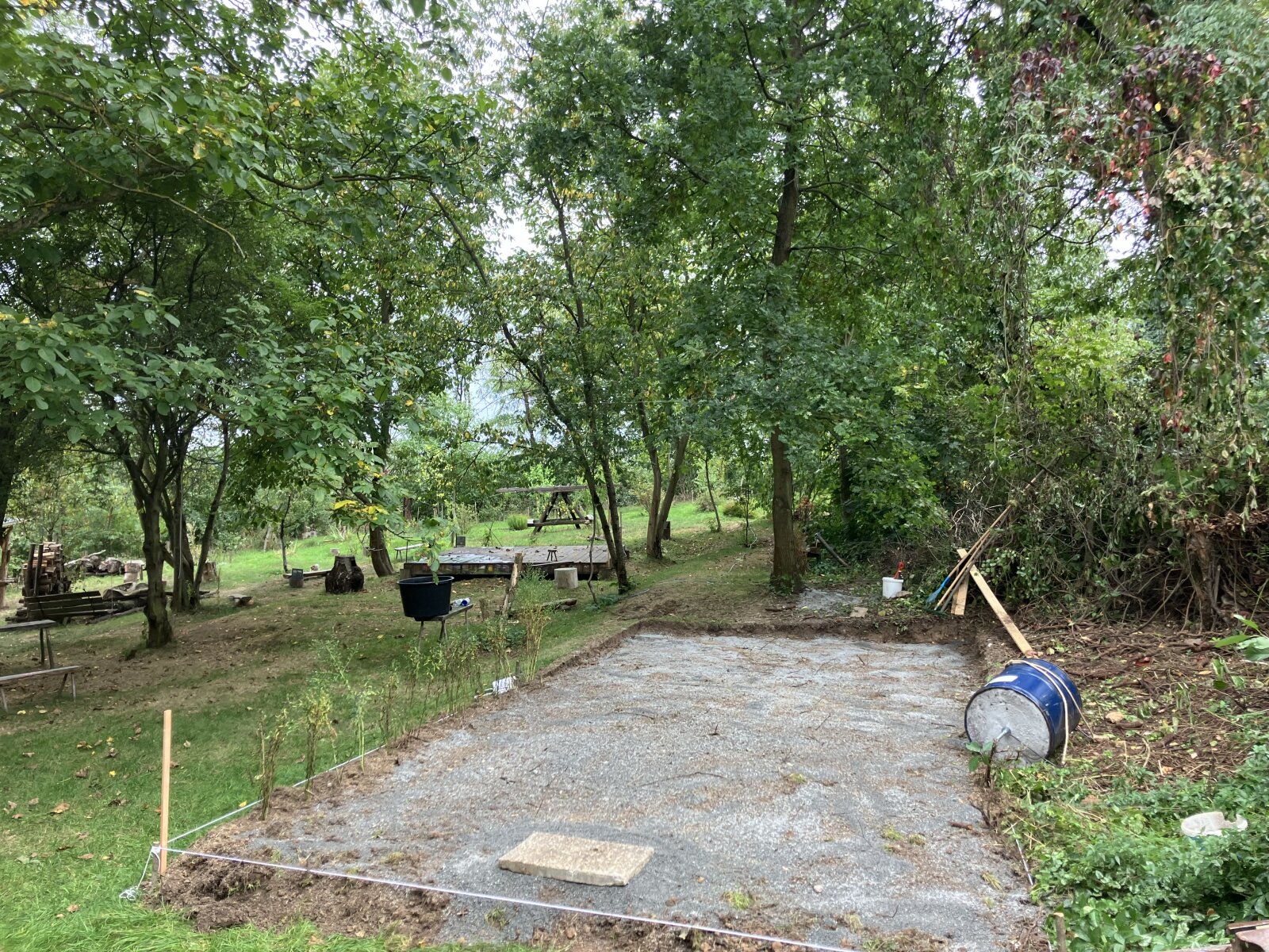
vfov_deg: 49.7
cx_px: 634
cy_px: 476
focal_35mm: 28
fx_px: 1026
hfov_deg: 63.4
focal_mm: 3.99
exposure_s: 1/121
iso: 50
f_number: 1.8
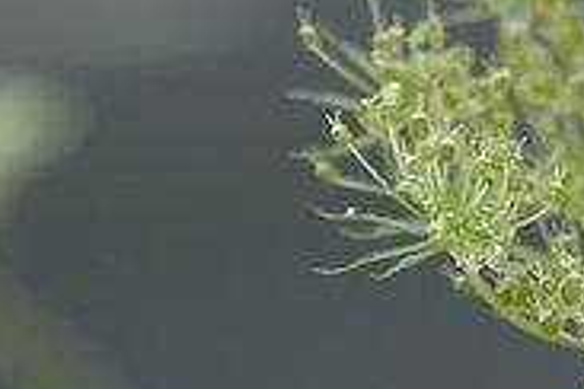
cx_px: 753
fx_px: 5100
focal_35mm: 314
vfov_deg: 4.4
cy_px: 54
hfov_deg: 6.5
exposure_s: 1/250
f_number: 5
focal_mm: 75
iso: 200
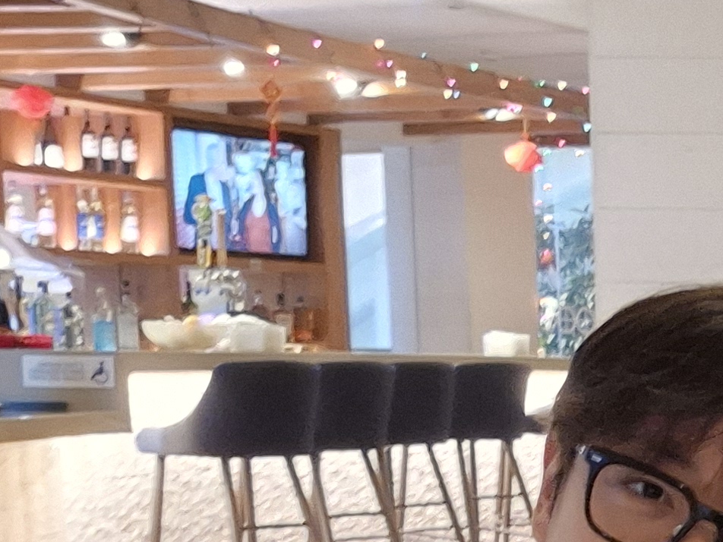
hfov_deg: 17.2
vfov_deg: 13.4
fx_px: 2193
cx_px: 1021
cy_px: 770
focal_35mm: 105
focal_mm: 3.3
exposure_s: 1/17
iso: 1000
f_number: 2.2
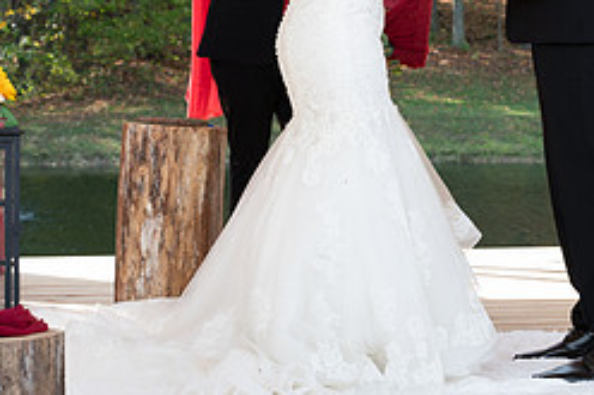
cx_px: 418
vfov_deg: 12.3
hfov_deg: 18.5
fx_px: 1814
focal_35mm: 110
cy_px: 35
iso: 320
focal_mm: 45
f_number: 4
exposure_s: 1/250
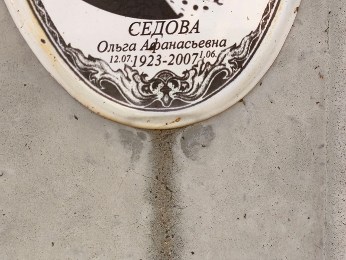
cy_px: 130
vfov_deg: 29.1
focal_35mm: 50
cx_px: 173
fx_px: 500
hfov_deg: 38.2
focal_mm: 4.71
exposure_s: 1/169
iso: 50
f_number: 1.7
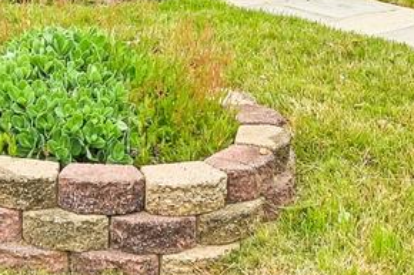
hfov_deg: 20.3
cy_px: -240
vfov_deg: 12.5
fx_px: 1138
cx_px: 67
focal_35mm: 99
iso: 100
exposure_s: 1/160
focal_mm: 14
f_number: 8
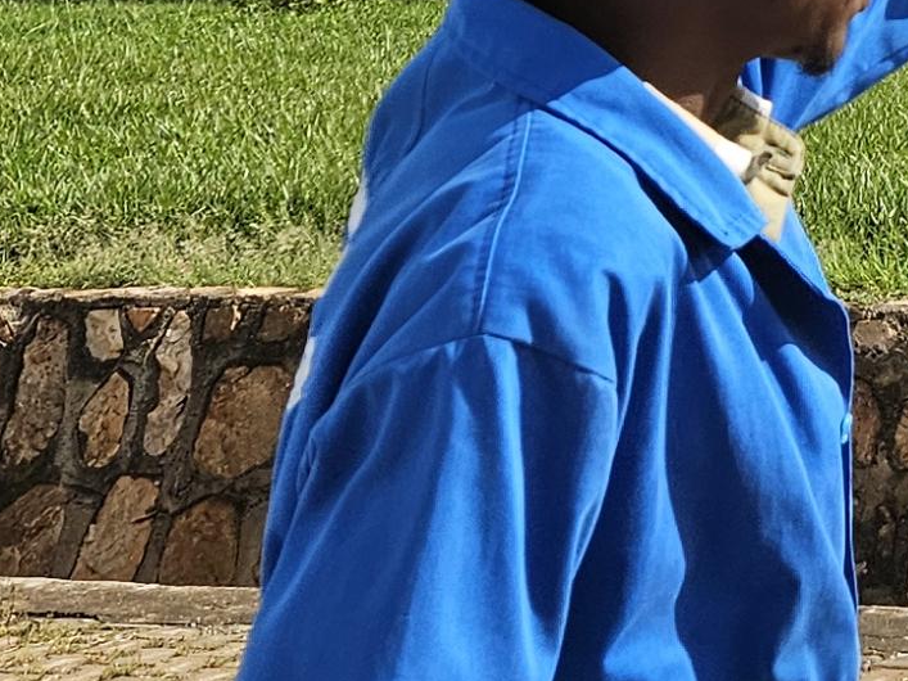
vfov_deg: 11.4
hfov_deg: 14.1
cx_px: 1603
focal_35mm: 125
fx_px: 3278
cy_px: -343
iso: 40
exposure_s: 1/2000
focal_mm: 5.4
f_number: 1.8
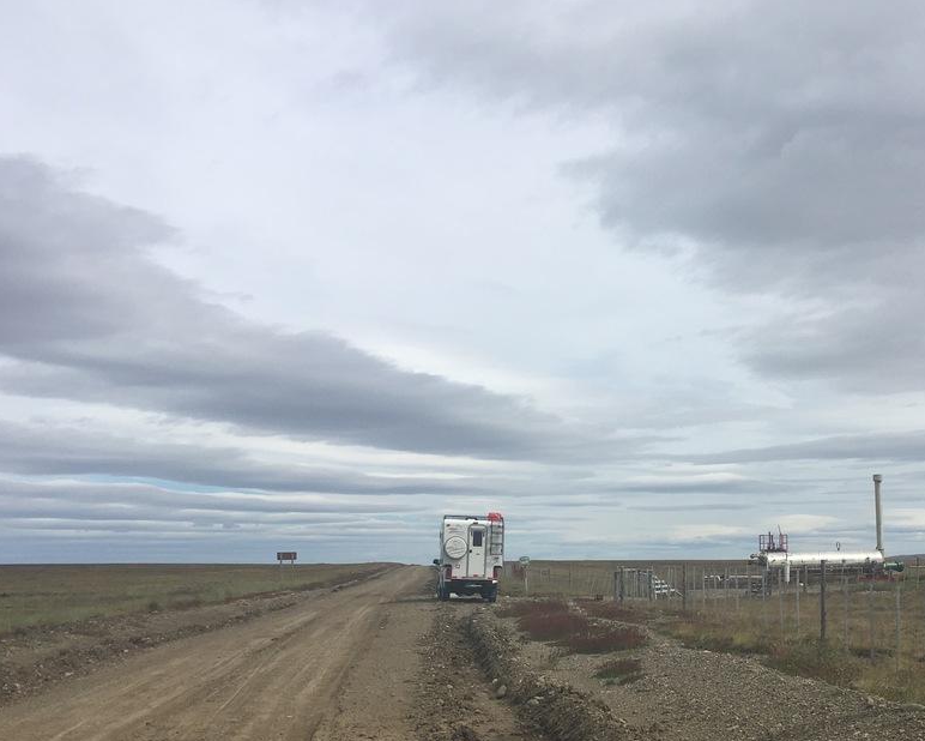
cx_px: 675
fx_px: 1205
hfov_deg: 41.0
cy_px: 498
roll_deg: +0.7
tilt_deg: +3.0
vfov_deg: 33.8
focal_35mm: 44
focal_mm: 4.15
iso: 25
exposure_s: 1/3205
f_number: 2.2
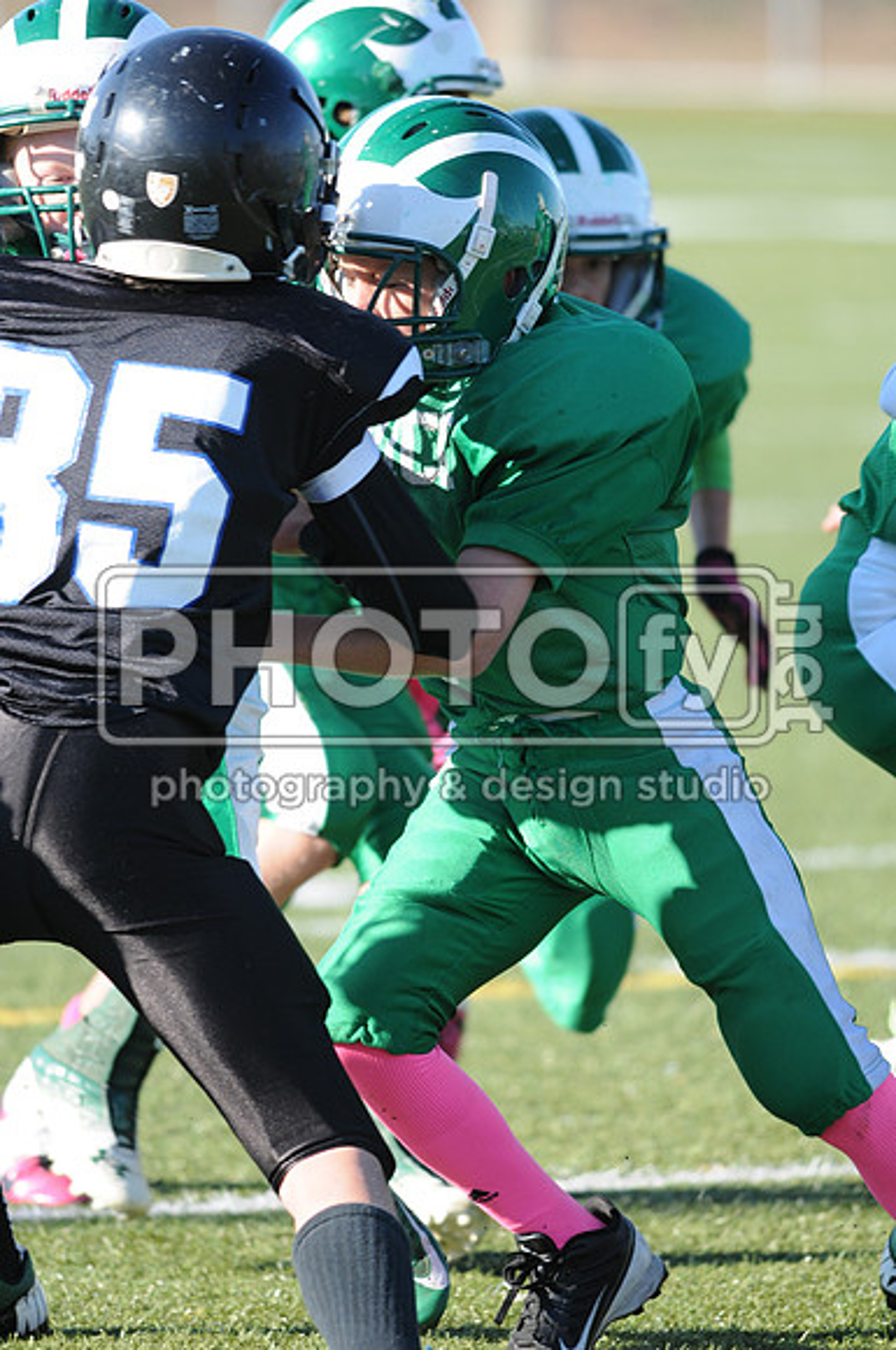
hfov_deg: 3.0
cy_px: 675
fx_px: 16849
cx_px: 448
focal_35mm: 450
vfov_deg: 4.6
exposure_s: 1/500
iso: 200
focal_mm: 300
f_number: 4
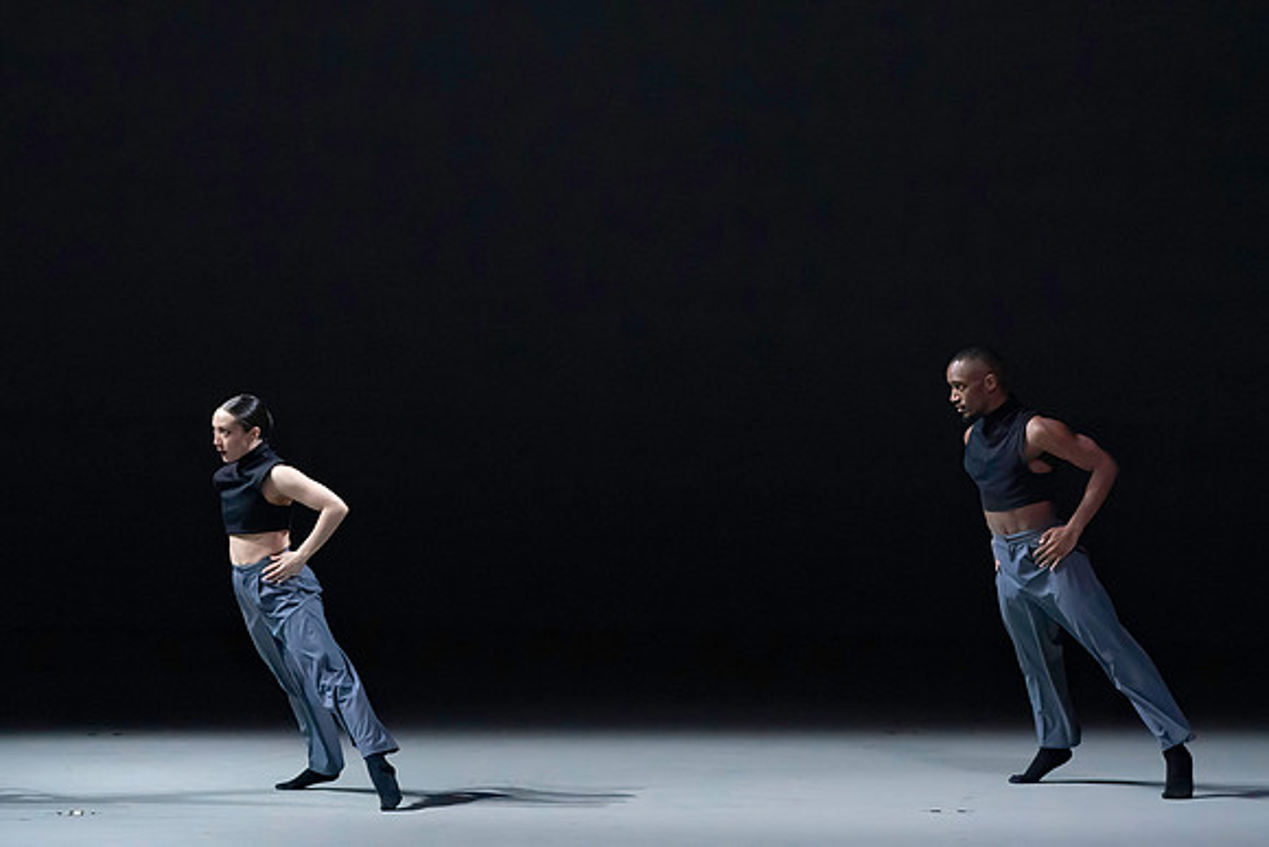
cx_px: 625
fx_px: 9411
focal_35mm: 267
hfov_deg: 7.7
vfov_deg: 5.2
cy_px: 358
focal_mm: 196
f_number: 5.6
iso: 20000
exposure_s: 1/400
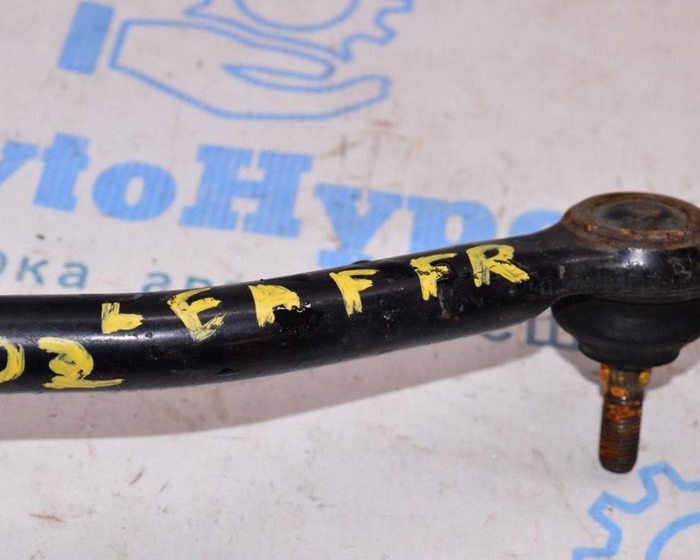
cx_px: 298
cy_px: 278
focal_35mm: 82
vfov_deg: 18.7
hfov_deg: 23.3
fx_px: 1699
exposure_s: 1/200
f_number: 8
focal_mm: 48
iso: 1600
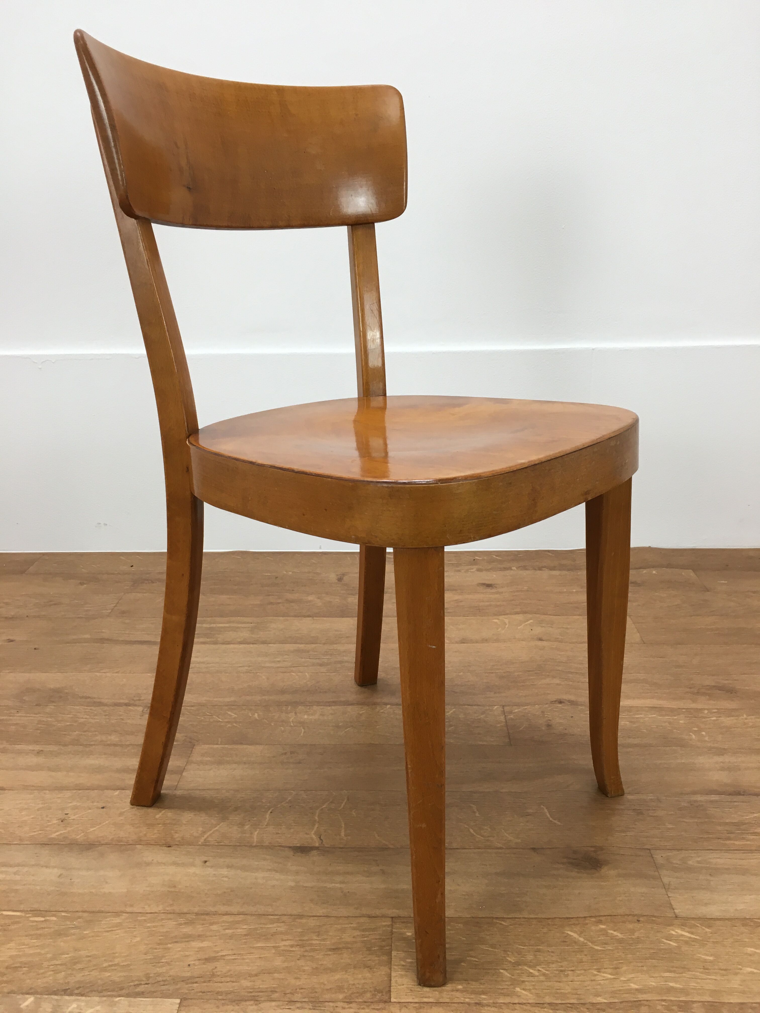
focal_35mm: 29
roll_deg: +0.4
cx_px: 380
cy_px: 506
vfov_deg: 61.7
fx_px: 849
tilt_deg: -16.6
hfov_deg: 48.2
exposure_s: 1/33
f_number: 2.2
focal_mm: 4.15
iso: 32
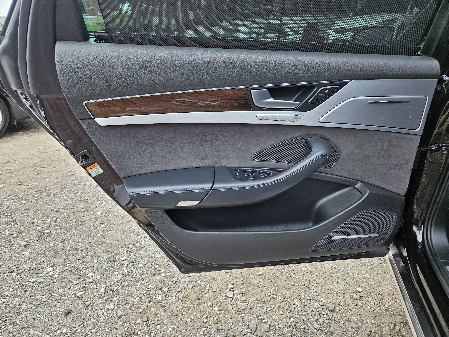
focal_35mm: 23
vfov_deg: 58.9
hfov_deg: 73.9
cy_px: 168
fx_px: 298
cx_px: 224
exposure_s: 1/403
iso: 40
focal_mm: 5.4
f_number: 1.8
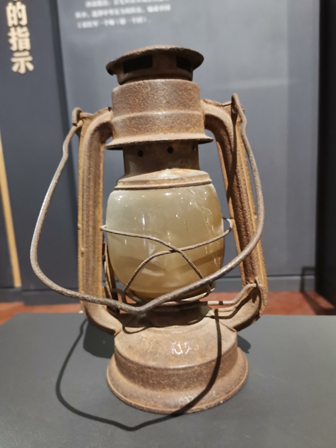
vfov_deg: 67.3
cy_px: 224
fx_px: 337
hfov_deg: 53.0
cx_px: 168
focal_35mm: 26
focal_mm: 5.5
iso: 1000
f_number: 1.8
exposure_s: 1/16.7
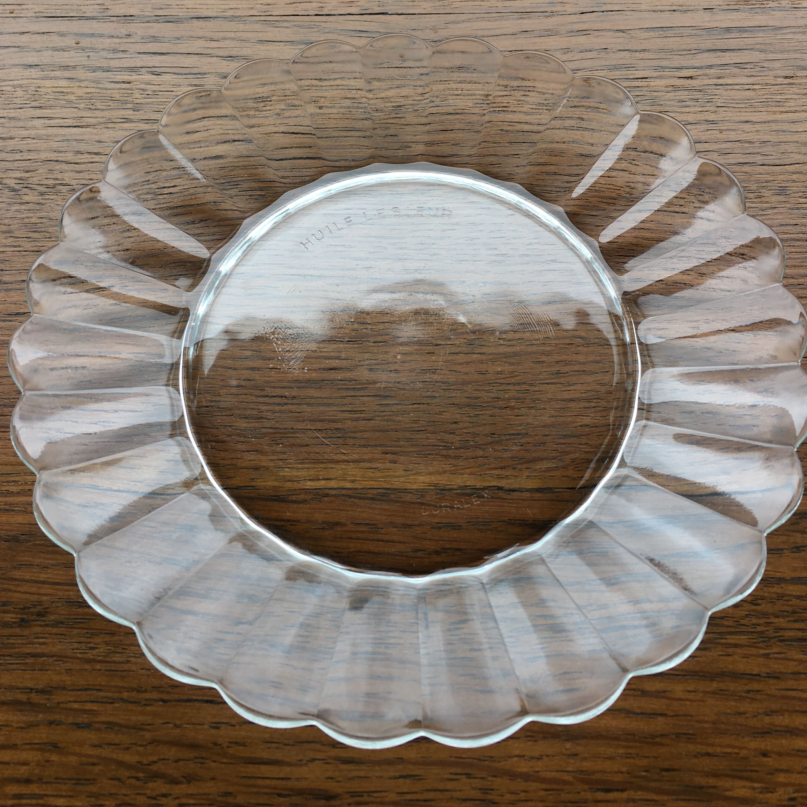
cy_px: 275
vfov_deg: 46.5
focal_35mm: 35
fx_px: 923
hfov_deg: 47.2
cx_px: 397
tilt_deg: -57.5
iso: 25
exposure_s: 1/120
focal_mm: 4.15
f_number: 2.2
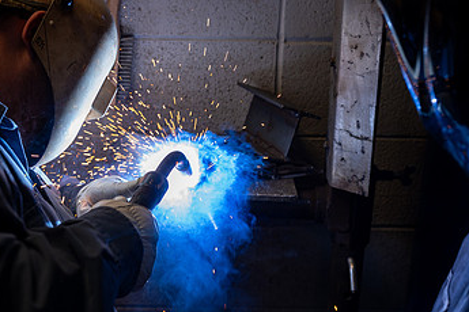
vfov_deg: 25.5
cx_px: 178
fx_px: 690
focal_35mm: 53
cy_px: 143
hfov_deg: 37.3
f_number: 2.8
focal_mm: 31.5
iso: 200
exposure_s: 1/250
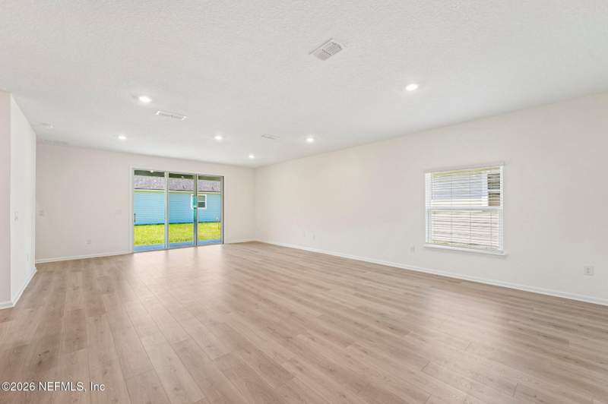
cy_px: 202
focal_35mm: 14
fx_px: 236
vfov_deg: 81.1
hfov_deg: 104.3
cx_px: 304
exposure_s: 1/15
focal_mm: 14
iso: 400
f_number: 10
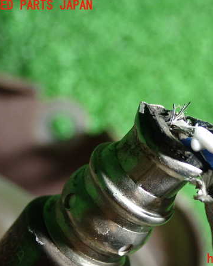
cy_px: 132
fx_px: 693
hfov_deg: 17.4
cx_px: 163
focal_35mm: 88
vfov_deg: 21.7
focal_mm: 11.88
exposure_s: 1/50
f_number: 3.8
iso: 800
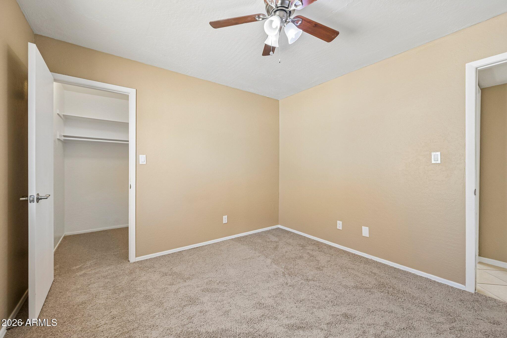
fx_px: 197
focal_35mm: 14
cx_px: 254
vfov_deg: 81.2
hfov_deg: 104.3
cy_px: 169
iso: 400
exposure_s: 1/30
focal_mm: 14
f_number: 8
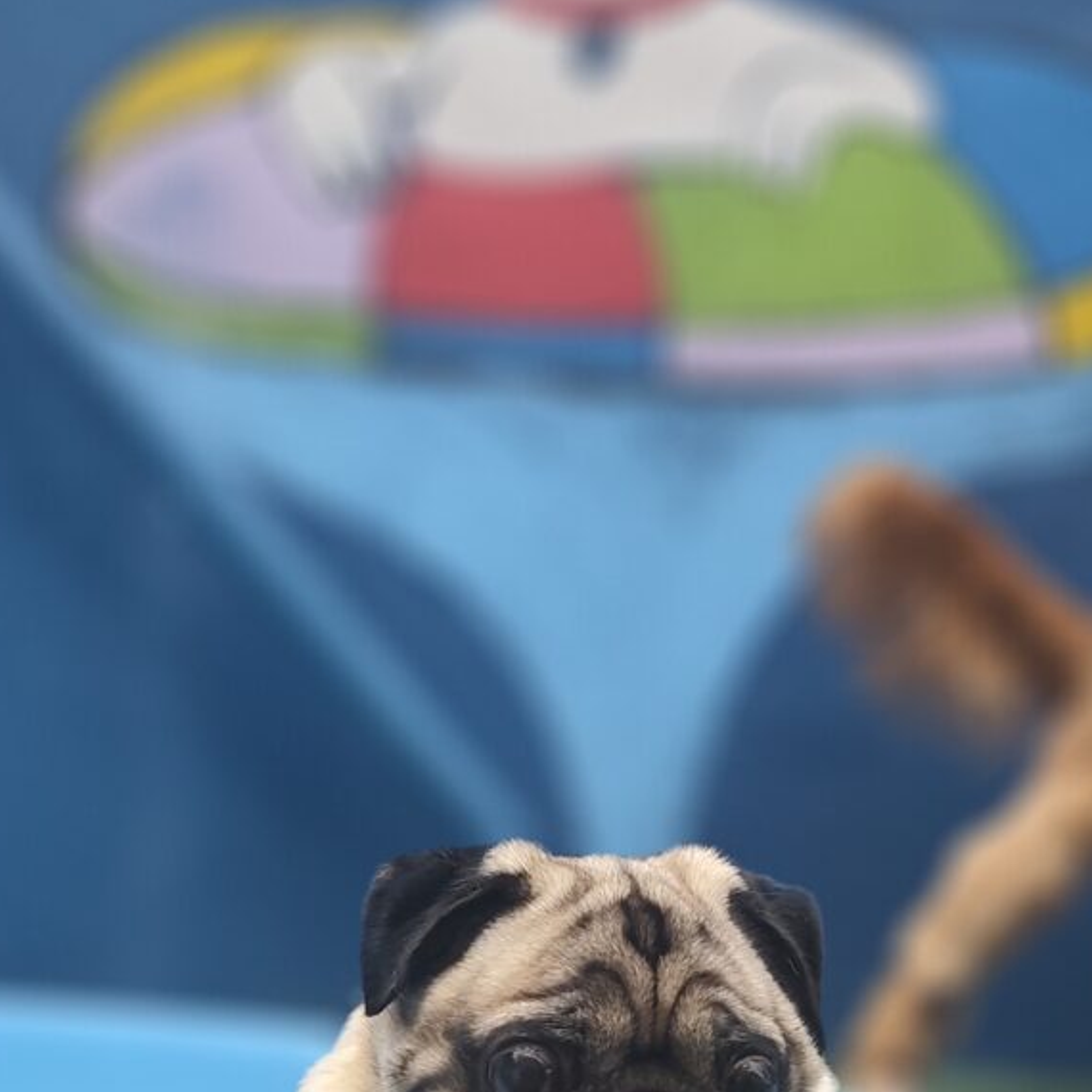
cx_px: 467
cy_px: 910
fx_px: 2605
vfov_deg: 23.2
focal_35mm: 73
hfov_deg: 23.7
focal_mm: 6.19
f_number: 1.65
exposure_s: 1/130
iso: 50
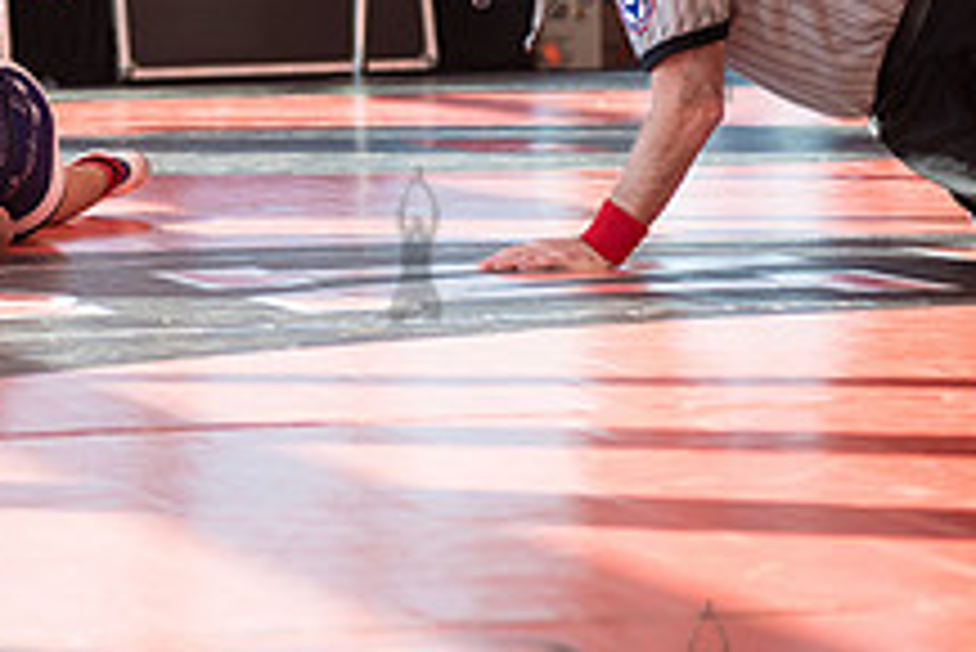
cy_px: 25
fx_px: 5805
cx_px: -166
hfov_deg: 9.5
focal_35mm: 214
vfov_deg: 6.4
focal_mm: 80
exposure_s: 1/400
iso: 400
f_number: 4
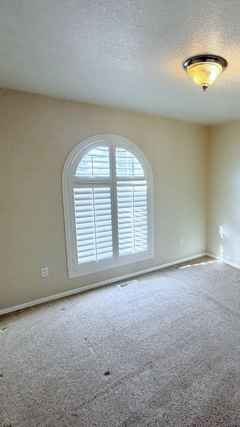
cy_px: 211
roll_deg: -0.8
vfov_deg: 83.8
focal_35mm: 21
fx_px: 237
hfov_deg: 50.6
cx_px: 189
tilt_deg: -8.8
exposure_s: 1/60
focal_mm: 2.22
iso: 200
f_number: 2.2
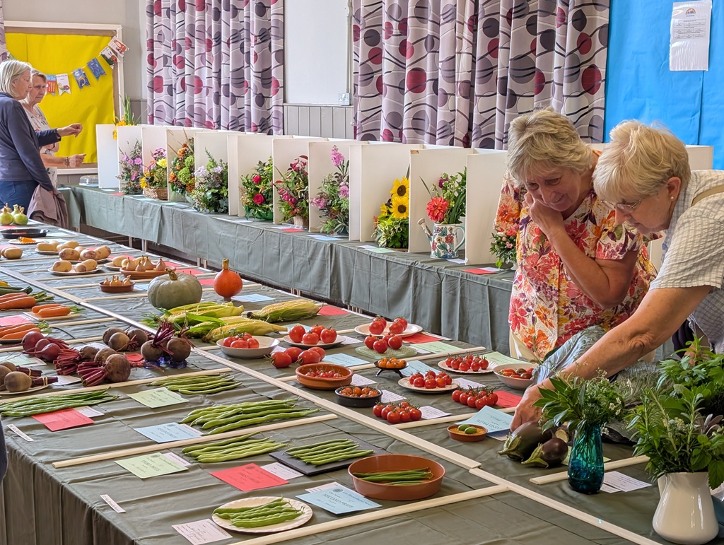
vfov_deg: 29.7
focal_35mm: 49
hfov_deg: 38.9
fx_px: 1026
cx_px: 362
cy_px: 272
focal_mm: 6.9
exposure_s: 1/100
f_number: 1.68
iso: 125
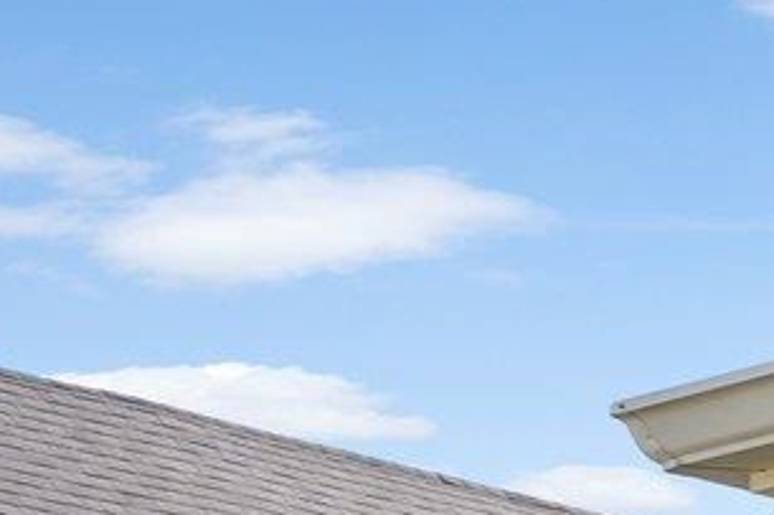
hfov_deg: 11.1
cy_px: 1328
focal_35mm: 141
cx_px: 2089
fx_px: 3030
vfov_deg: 8.6
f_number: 9
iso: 100
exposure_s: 1/6
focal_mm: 21
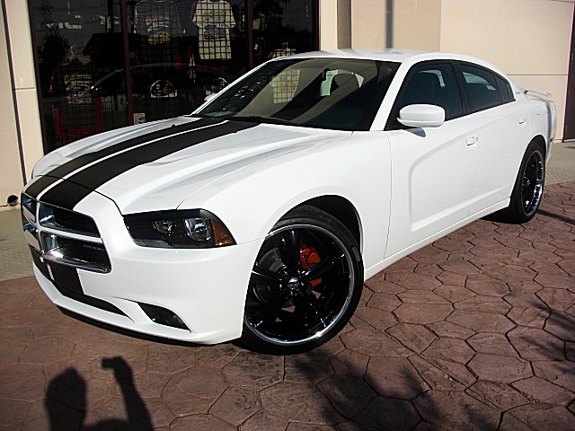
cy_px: 216
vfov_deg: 39.7
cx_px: 288
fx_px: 598
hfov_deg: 51.4
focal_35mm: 36
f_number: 7.9
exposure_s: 1/250
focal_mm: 6.3
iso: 50
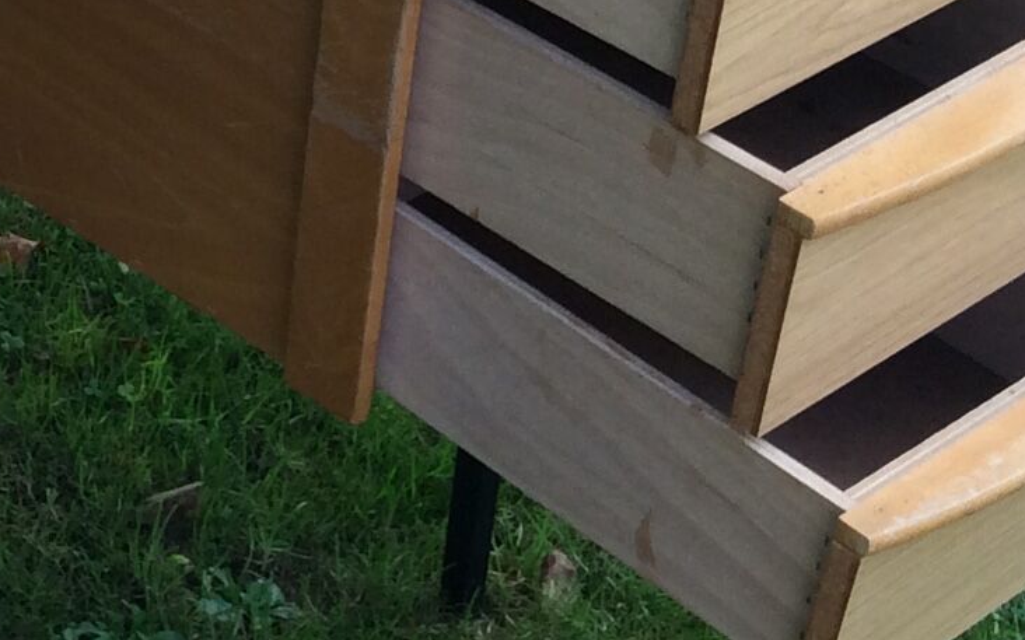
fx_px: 3351
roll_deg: -2.9
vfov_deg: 10.9
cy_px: 140
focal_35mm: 120
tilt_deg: -34.5
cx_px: -22
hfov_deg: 17.0
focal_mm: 3.3
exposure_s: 1/159
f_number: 2.4
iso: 32
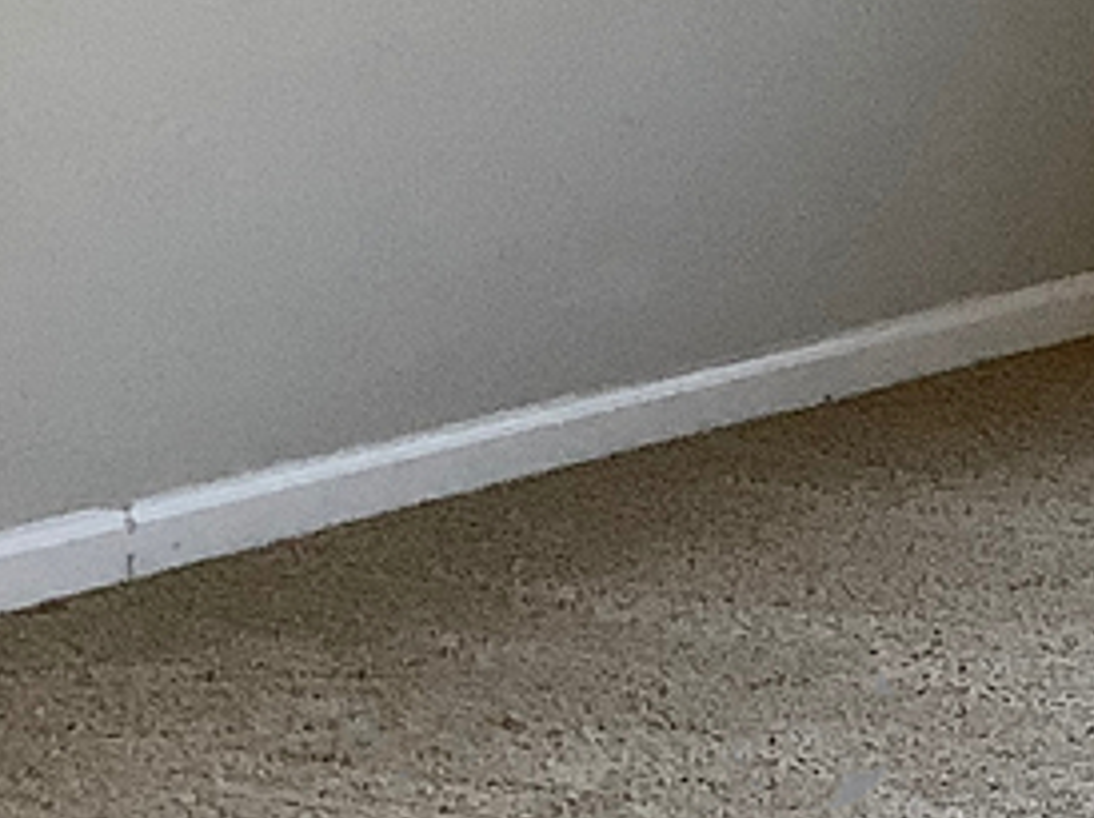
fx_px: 5147
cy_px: -100
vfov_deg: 9.0
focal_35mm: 163
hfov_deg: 10.7
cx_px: 2444
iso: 64
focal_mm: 3.3
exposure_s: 1/50
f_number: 2.4
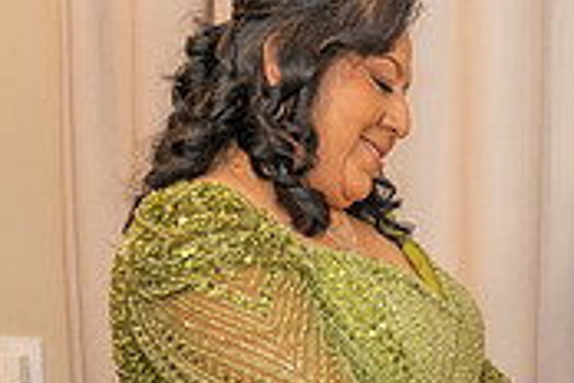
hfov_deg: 15.4
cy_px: 421
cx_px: 920
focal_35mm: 120
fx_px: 1913
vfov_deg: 11.3
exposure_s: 1/160
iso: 800
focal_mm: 36
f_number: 2.8
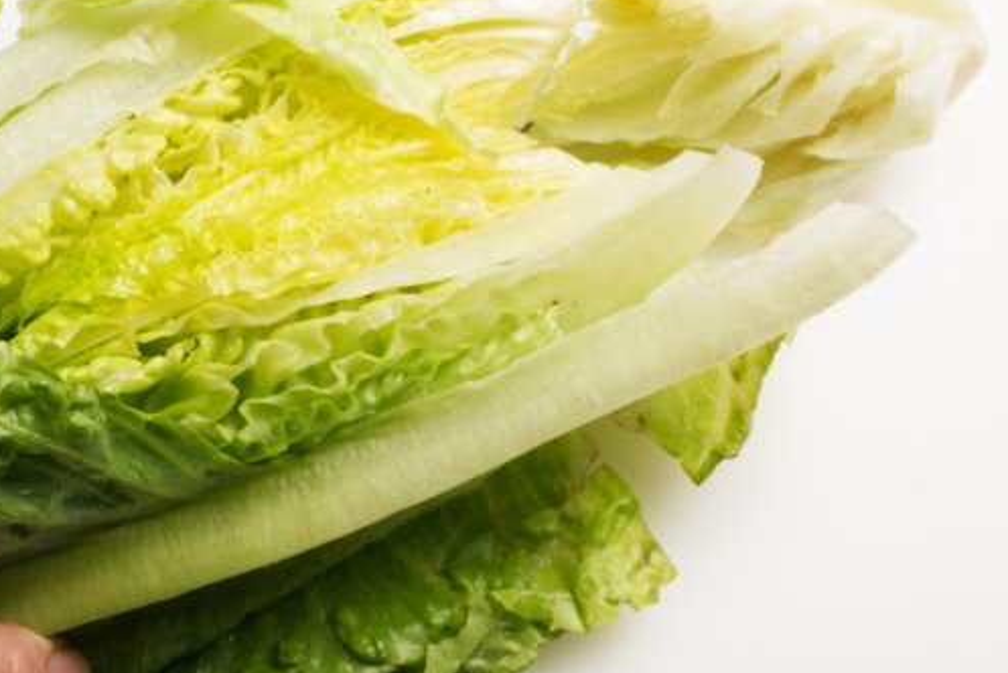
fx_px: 3110
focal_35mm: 111
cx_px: 554
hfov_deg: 18.4
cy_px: -57
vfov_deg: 12.2
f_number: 11
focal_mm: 46
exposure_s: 1/1000
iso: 1250
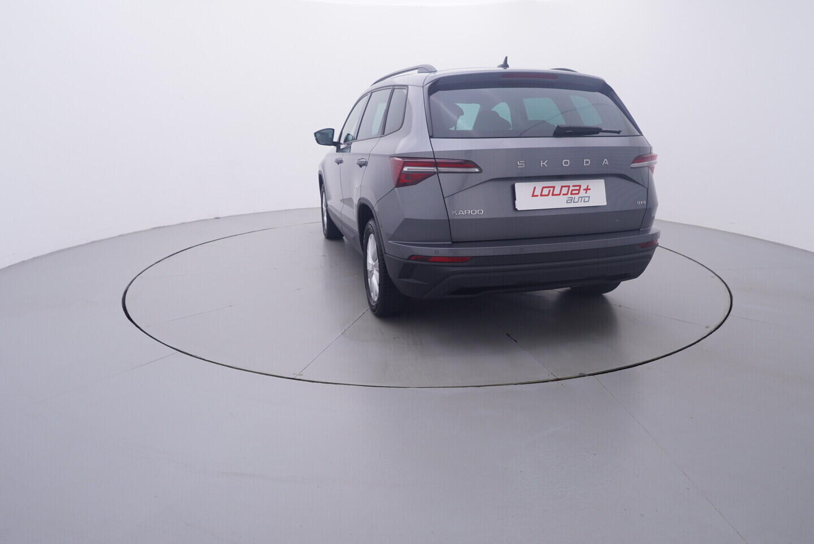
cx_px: 407
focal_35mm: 22
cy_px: 272
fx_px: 509
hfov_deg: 77.3
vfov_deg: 56.2
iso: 200
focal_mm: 15
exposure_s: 1/80
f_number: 5
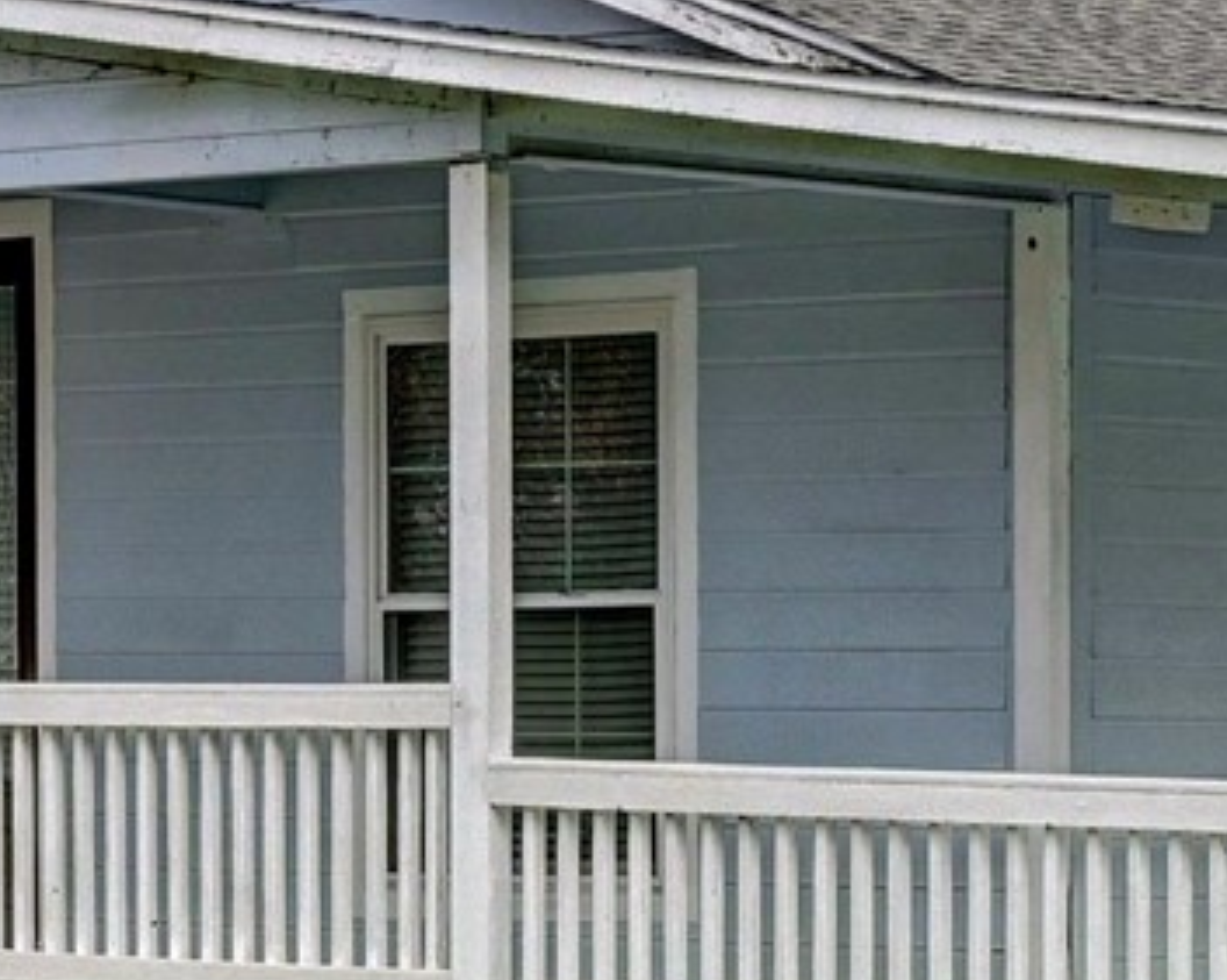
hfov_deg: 11.0
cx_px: 1265
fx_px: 6313
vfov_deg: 8.8
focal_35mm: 174
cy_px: 813
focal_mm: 30
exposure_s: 1/400
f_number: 8
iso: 400
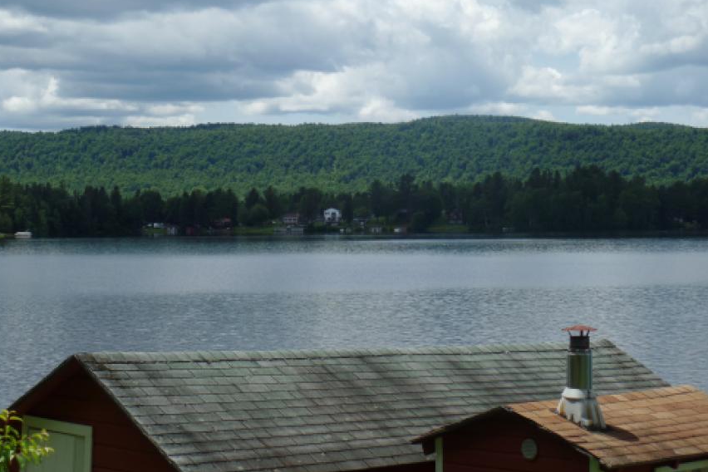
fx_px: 1573
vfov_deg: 17.0
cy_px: 156
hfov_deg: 25.4
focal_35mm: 80
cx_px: 366
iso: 80
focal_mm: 11.4
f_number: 3.6
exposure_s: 1/1000
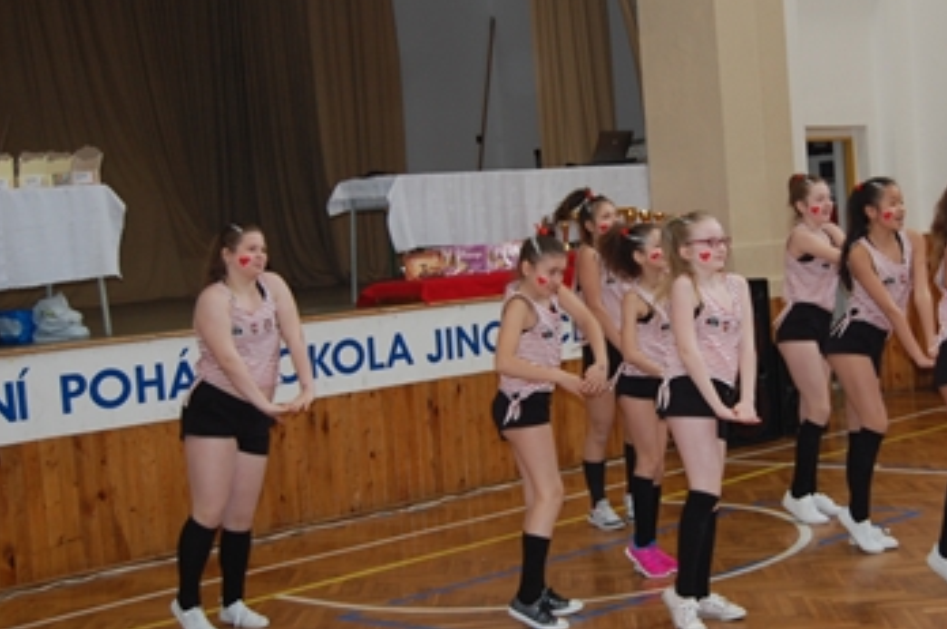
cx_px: 672
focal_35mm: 67
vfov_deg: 20.3
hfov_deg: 29.9
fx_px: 1753
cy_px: 294
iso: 400
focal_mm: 31
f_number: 4.5
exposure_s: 1/60
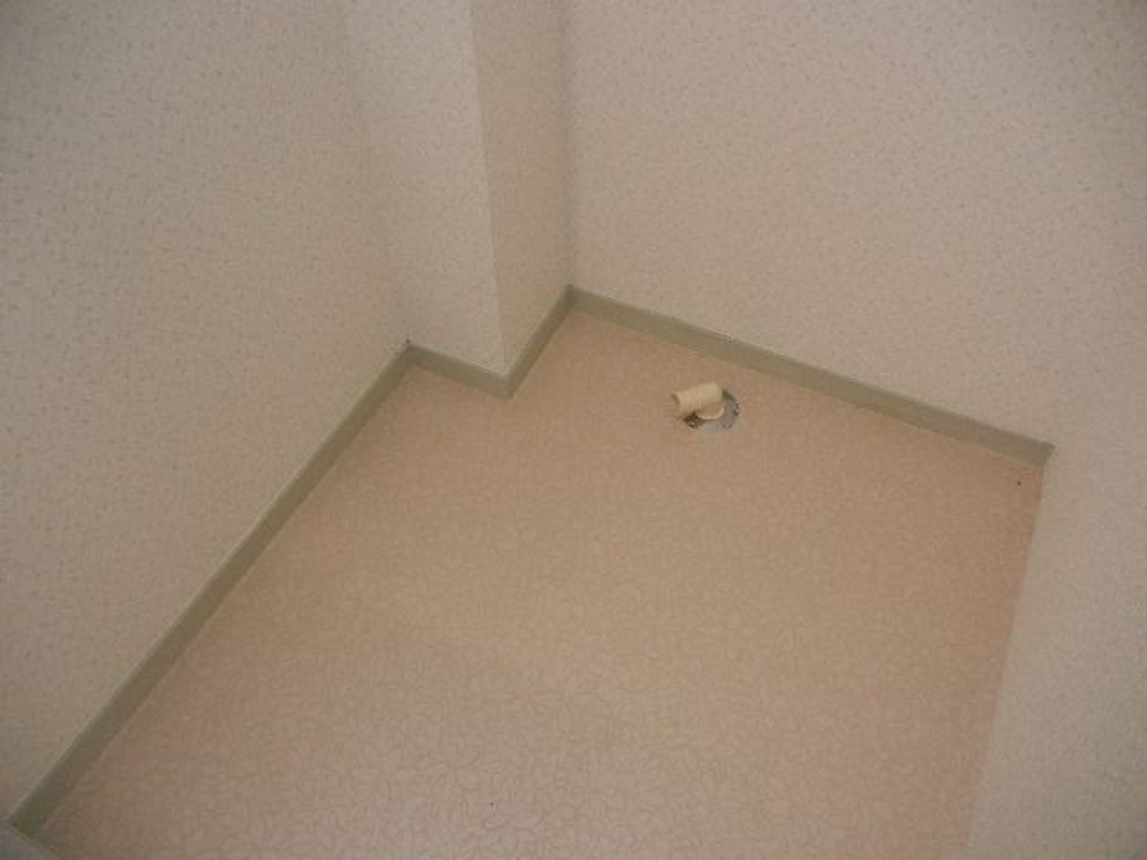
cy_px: 430
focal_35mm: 30
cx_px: 574
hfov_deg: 60.0
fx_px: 994
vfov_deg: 46.8
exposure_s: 1/30
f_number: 3.5
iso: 217
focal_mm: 5.4
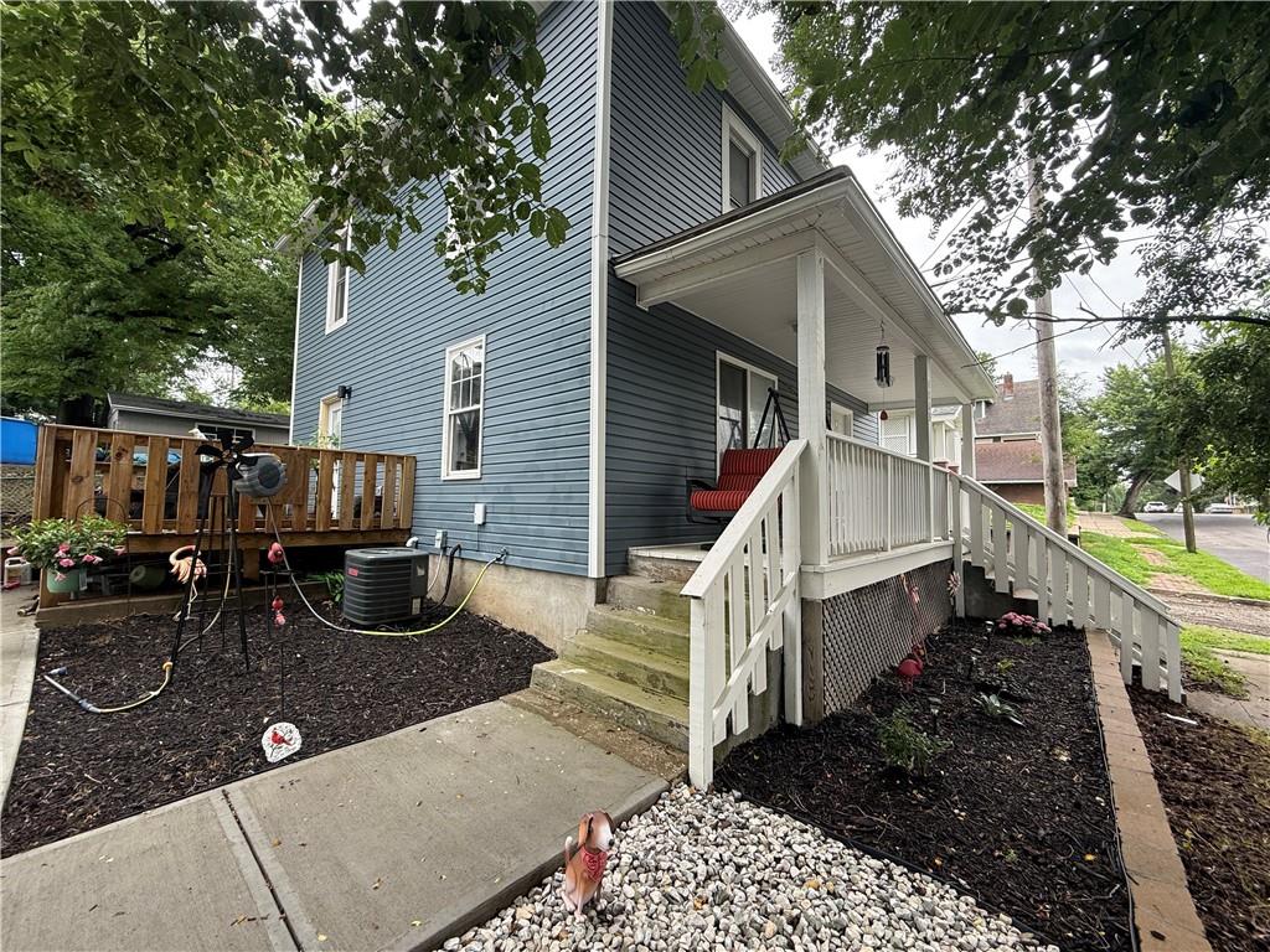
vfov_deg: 85.7
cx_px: 635
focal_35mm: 14
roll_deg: -1.6
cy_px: 476
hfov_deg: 102.1
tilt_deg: +2.9
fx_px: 514
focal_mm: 2.22
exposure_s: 1/99
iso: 64
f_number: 2.2
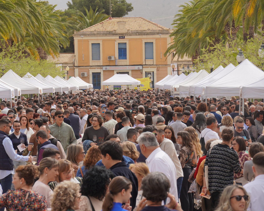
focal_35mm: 230
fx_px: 1794
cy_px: 106
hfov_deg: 8.4
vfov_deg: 6.7
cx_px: 107
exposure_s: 1/160
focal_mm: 135
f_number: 9
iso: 100
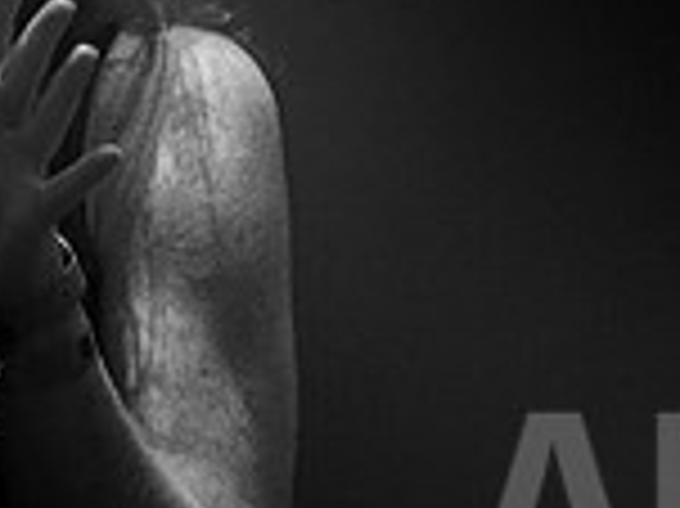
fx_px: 13053
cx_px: -131
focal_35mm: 665
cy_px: 13
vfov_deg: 2.2
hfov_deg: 3.0
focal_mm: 180
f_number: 4.5
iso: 6400
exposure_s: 1/200
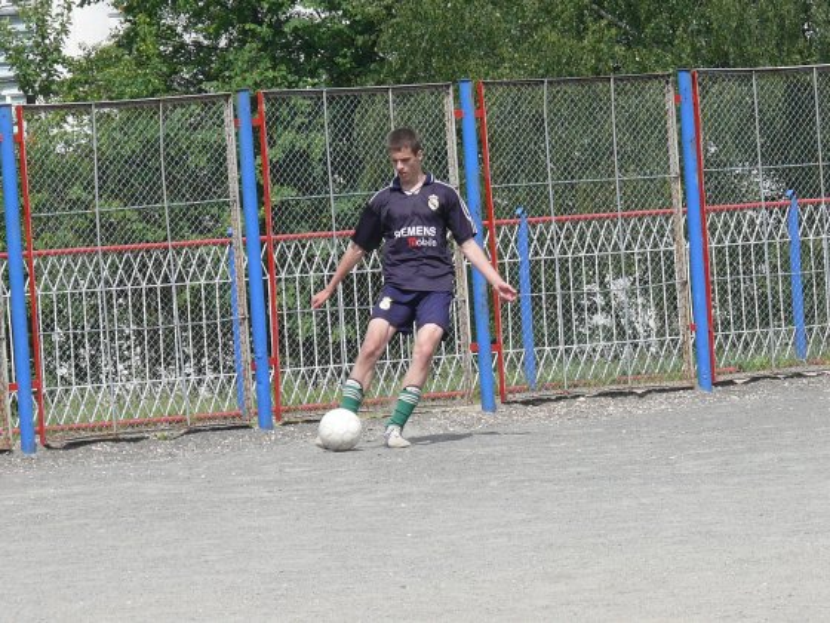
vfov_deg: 4.6
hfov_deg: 6.2
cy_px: 312
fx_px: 7721
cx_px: 415
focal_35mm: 322
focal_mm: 38.3
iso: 100
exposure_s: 1/400
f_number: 5.6
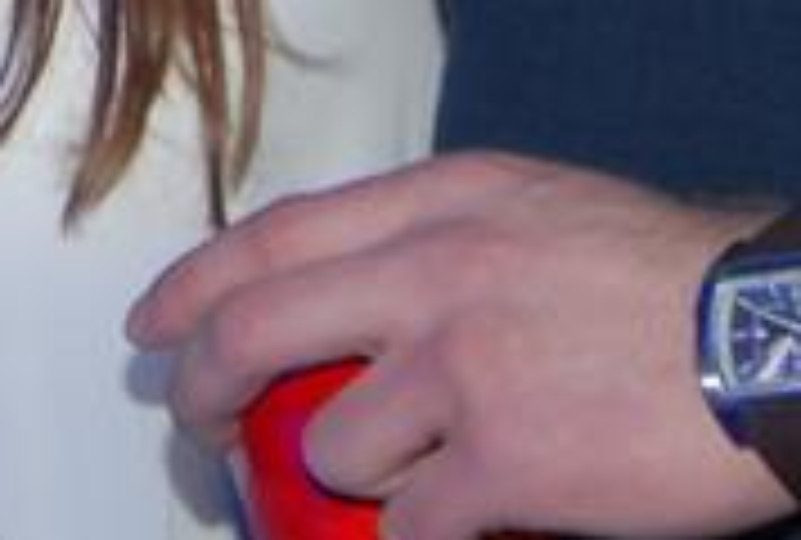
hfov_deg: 8.8
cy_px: -796
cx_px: -180
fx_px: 5157
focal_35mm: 231
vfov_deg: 5.7
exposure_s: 1/6
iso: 400
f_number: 5.6
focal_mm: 24
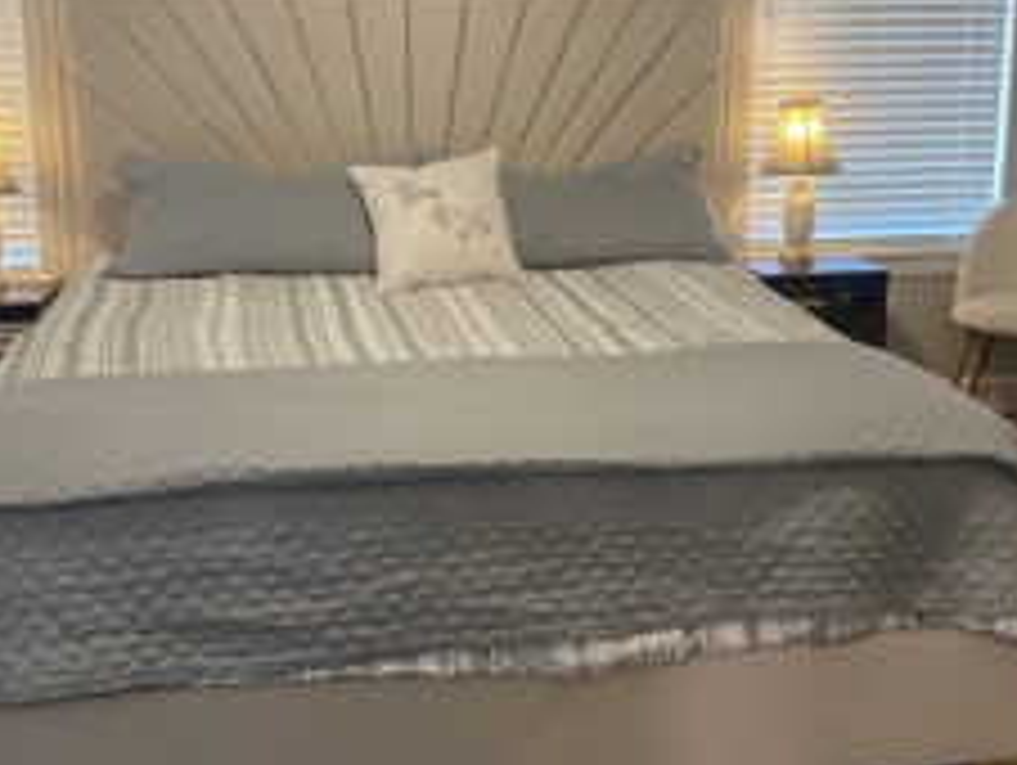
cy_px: 297
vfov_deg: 31.5
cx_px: 526
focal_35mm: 46
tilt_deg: -13.1
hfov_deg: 41.2
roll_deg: -0.3
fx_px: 1353
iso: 125
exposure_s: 1/60
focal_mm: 4.25
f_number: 1.8
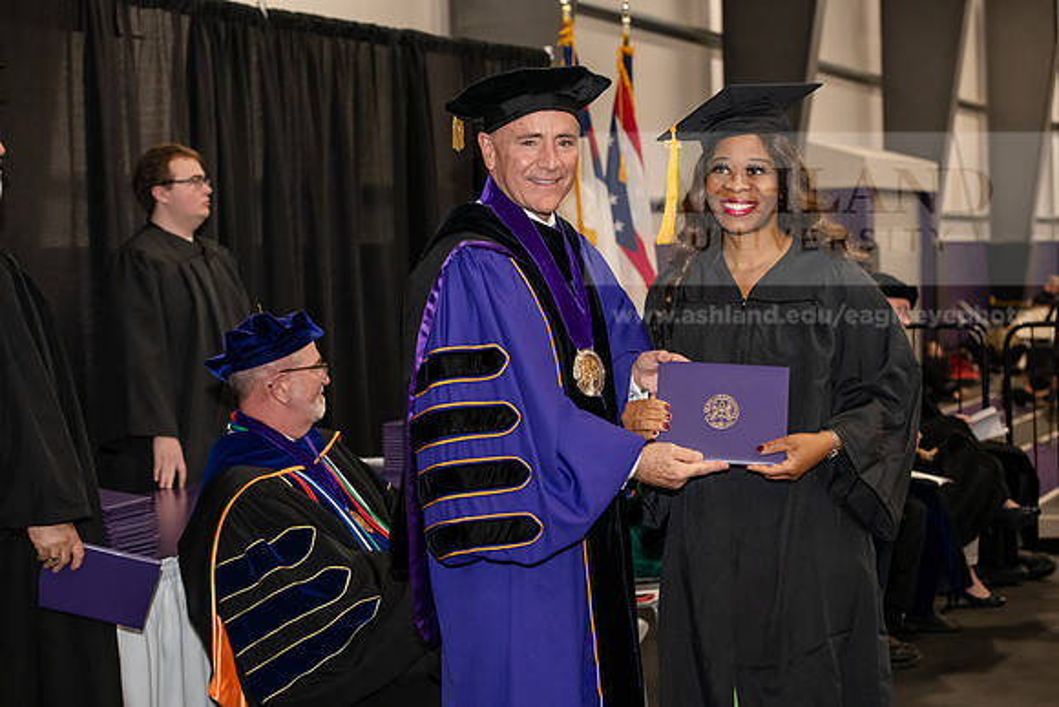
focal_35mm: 70
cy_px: 354
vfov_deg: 19.5
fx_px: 2060
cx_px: 530
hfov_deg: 28.8
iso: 2500
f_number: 5
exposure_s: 1/200
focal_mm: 70
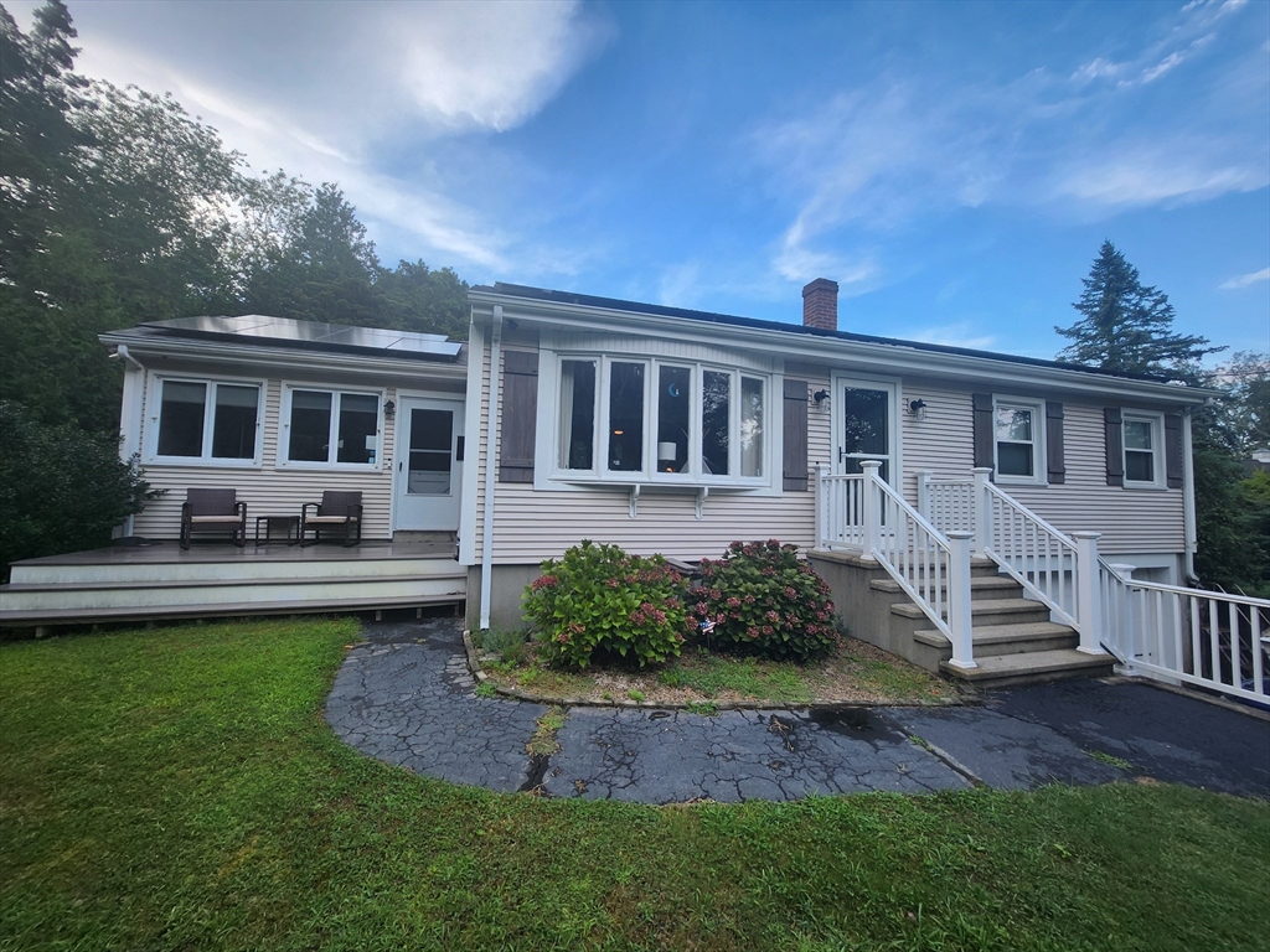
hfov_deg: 106.2
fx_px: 477
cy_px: 476
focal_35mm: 13
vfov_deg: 89.9
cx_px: 635
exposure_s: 1/143
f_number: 2.2
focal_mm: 1.74
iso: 32
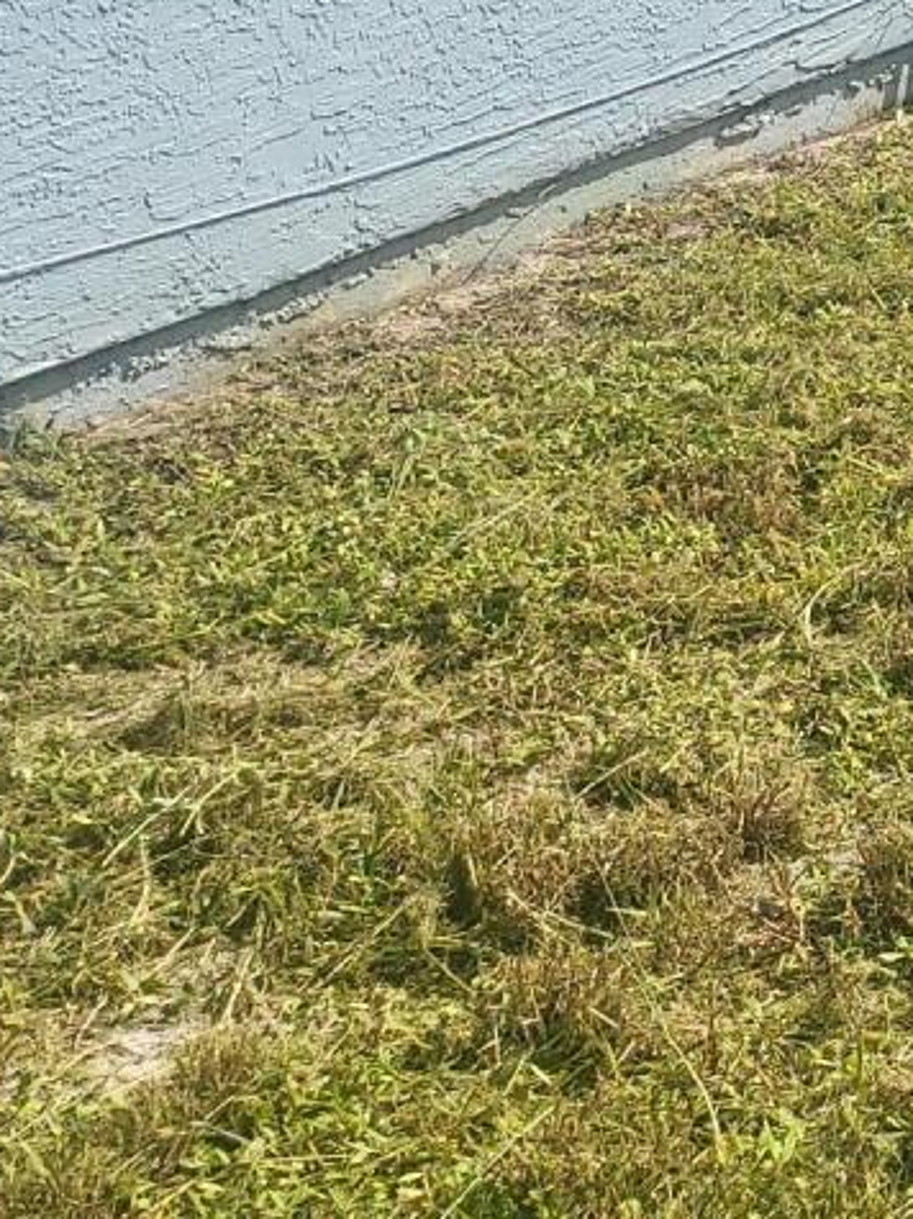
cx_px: 1682
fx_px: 3553
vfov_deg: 18.4
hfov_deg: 13.1
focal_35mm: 101
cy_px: -264
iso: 40
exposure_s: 1/2163
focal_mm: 5
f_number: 1.8
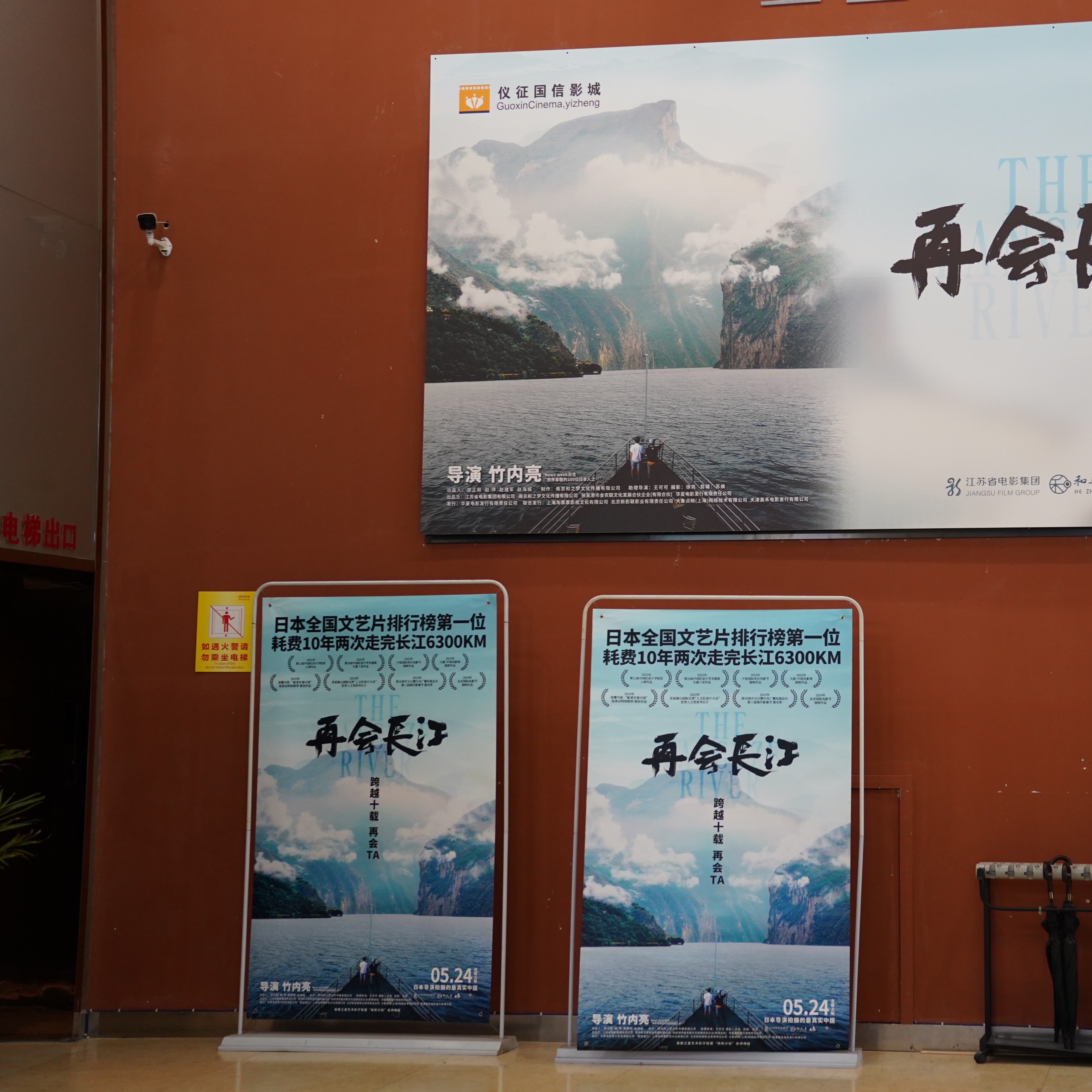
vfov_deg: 28.6
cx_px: 804
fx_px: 2141
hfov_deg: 28.2
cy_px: 545
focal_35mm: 60
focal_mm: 47
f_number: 2.2
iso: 1600
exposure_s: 1/160
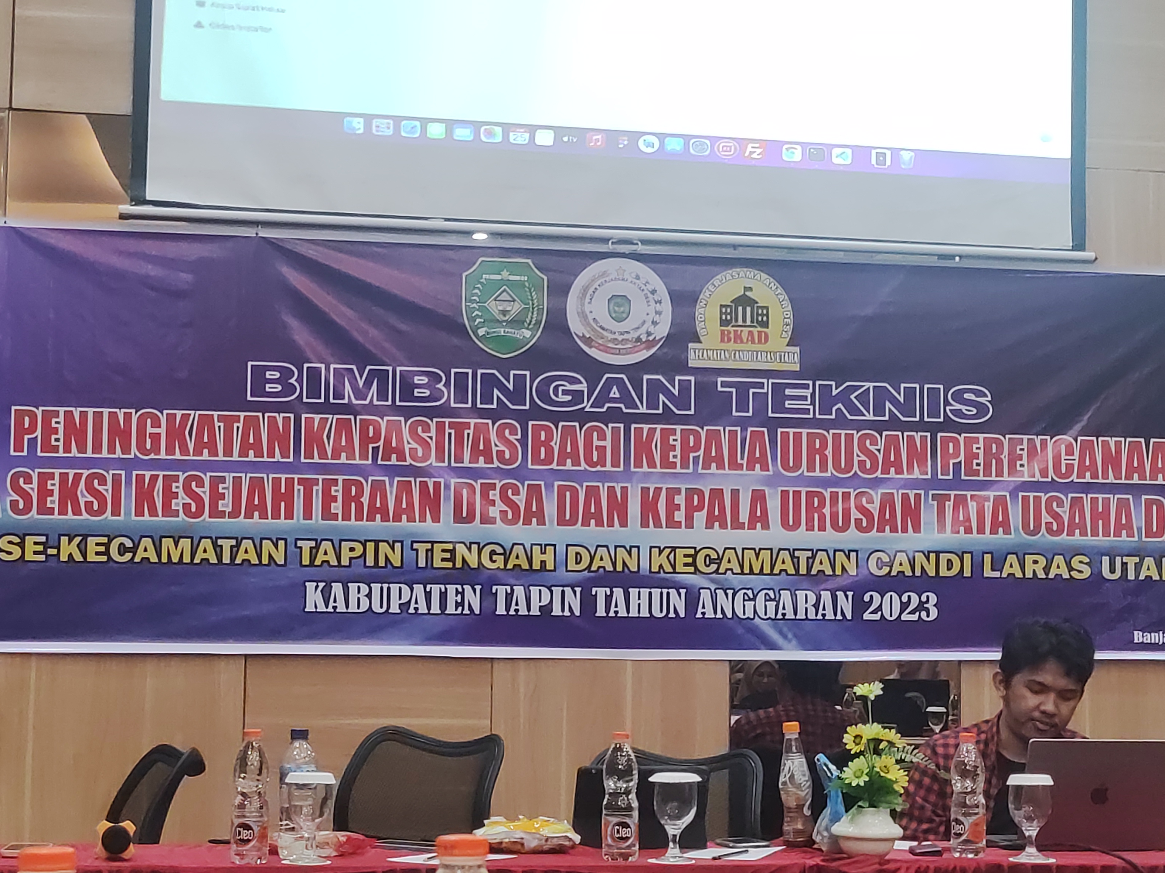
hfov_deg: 69.4
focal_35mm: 25
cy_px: 441
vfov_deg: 54.9
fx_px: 841
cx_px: 578
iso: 313
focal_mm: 4.74
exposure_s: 1/33
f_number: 1.79
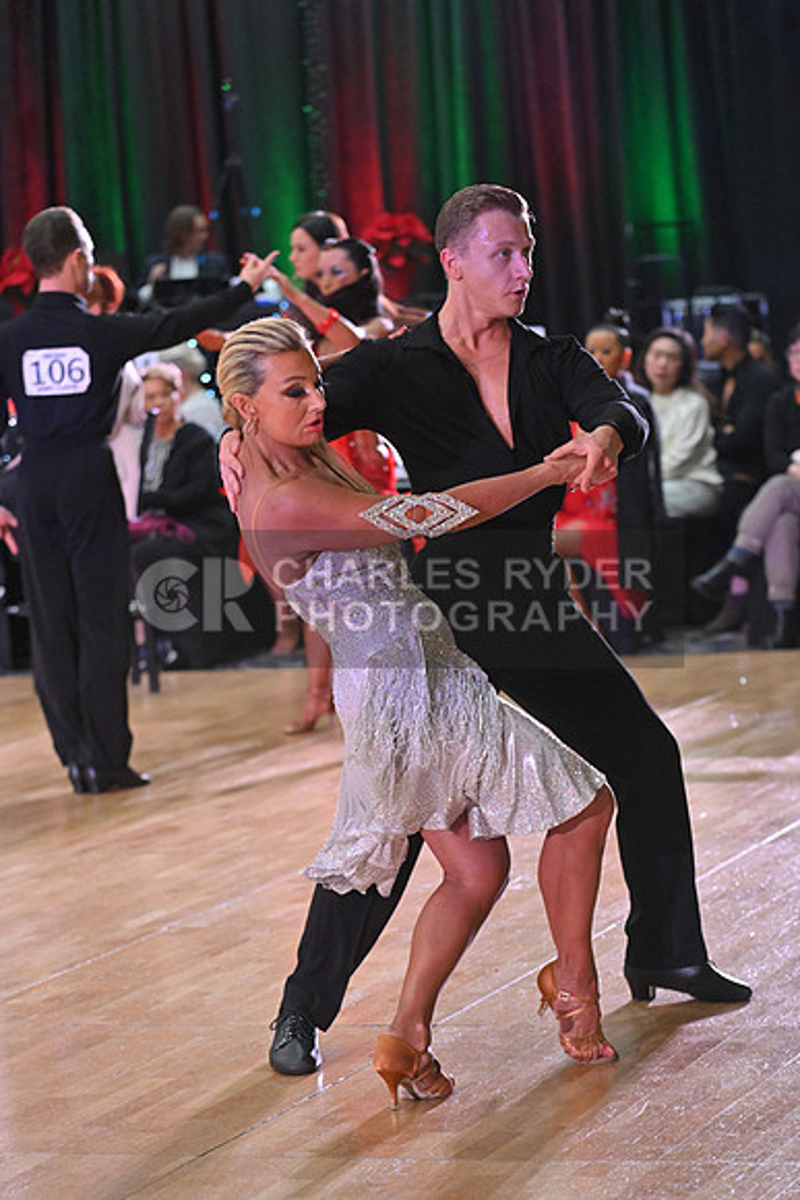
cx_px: 400
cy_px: 600
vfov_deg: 17.6
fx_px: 3864
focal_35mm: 116
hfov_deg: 11.8
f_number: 4
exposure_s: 1/400
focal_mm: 116
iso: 4000
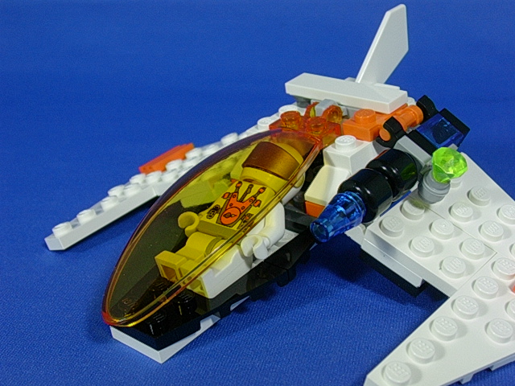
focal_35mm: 60
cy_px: 193
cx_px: 258
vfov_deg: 24.4
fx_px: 893
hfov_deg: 32.2
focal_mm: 9
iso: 70
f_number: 3.4
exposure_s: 1/14.6
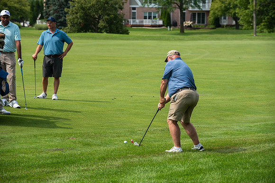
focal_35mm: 135
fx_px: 1032
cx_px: 138
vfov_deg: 10.1
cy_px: 92
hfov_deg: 15.2
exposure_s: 1/1600
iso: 250
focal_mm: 135
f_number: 5
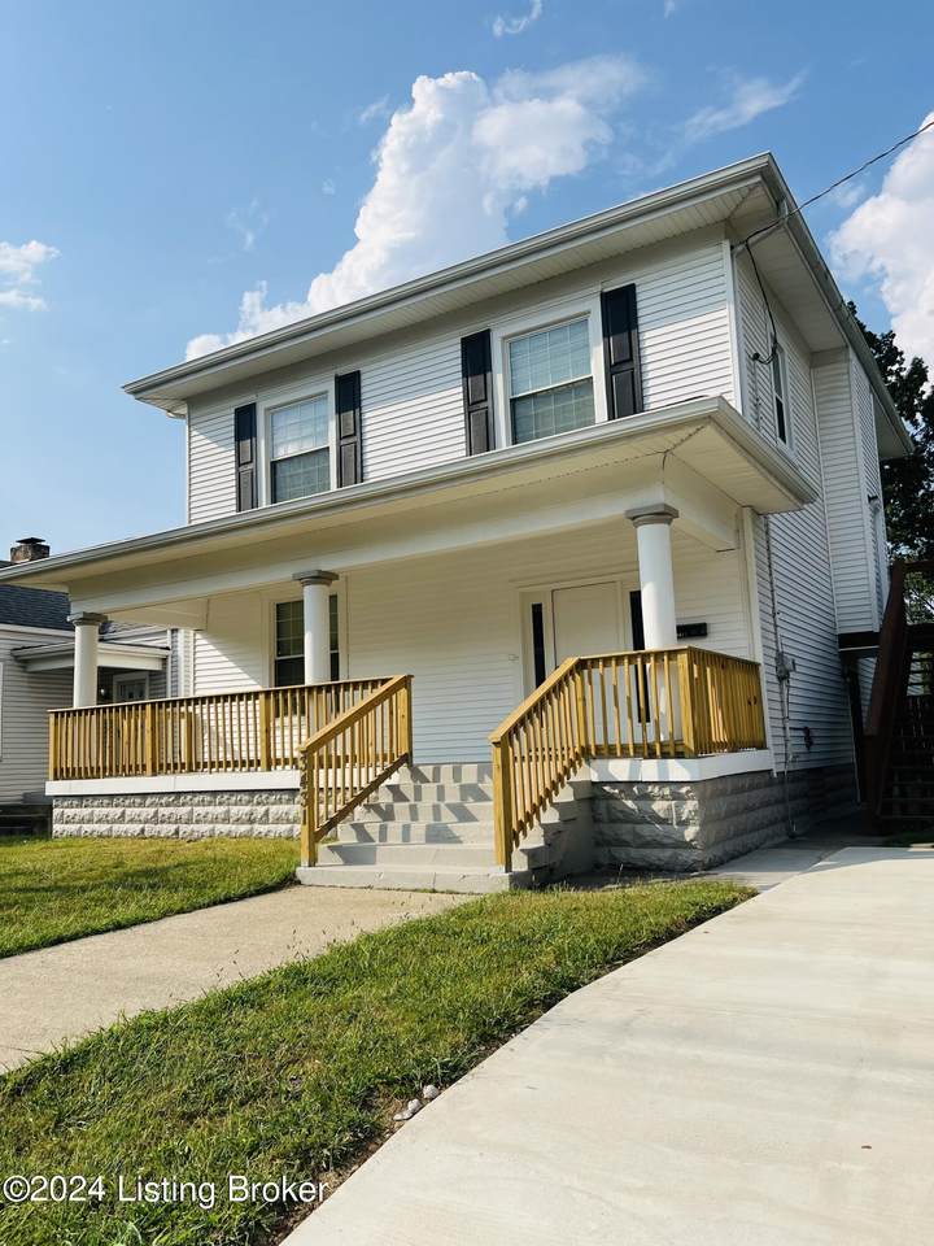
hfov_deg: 53.1
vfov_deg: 67.3
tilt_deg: +7.7
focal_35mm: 26
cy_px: 623
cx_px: 467
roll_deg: +1.4
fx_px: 935
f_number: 1.5
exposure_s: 1/5319
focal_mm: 5.7
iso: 50
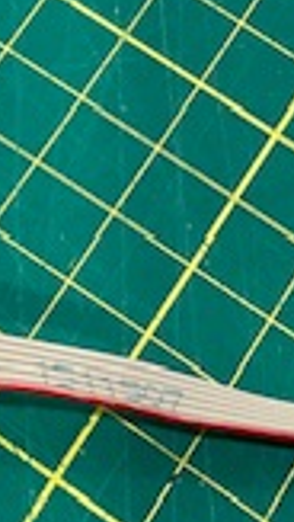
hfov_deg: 8.3
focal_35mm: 124
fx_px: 1714
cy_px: 109
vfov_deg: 17.1
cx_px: -582
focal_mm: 3
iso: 80
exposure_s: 1/50
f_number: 1.8
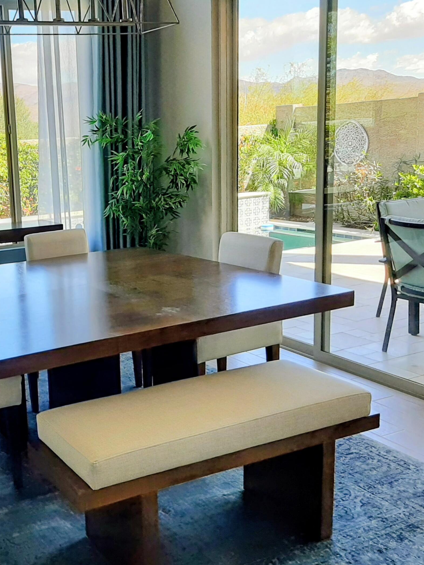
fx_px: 604
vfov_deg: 50.1
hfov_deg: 36.4
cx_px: 47
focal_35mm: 37
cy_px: 276
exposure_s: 1/309
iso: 40
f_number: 1.7
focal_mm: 3.93
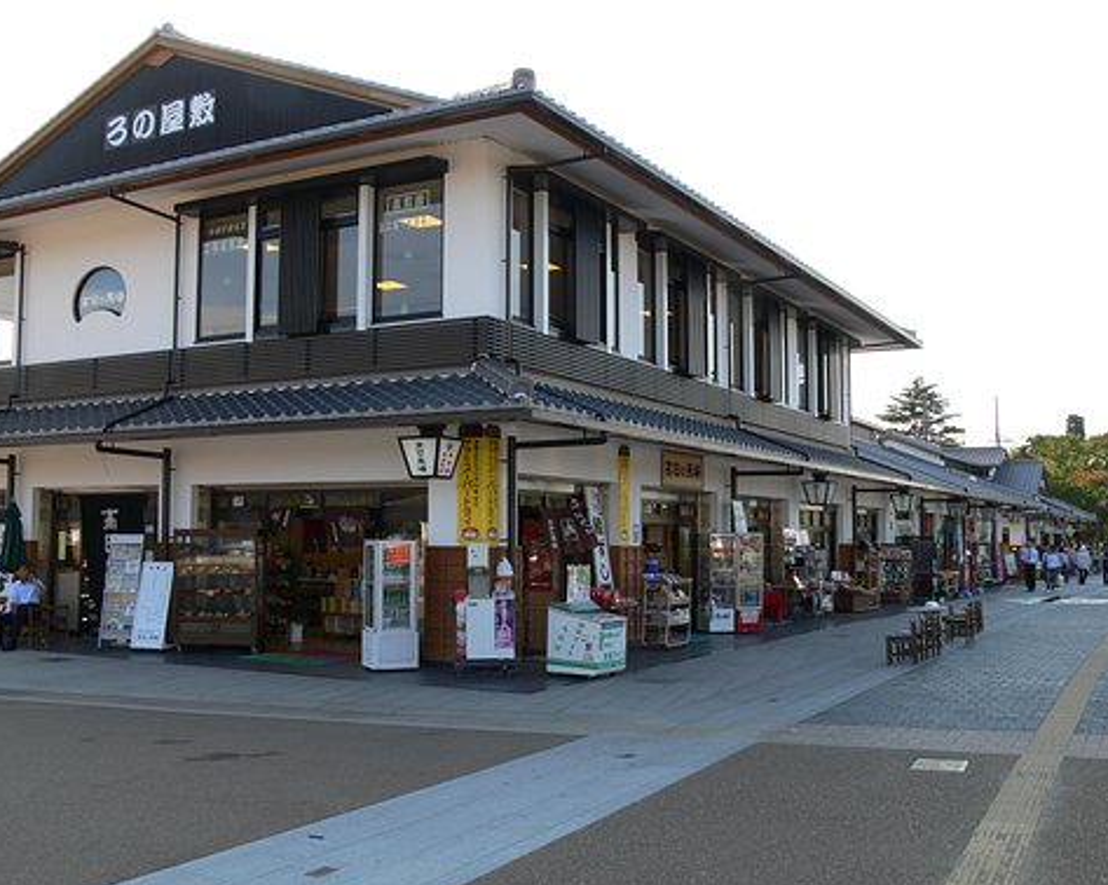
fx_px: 1213
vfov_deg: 40.1
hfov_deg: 49.1
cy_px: 445
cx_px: 513
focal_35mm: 37
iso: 80
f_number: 5.6
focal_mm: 7.4
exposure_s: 1/160
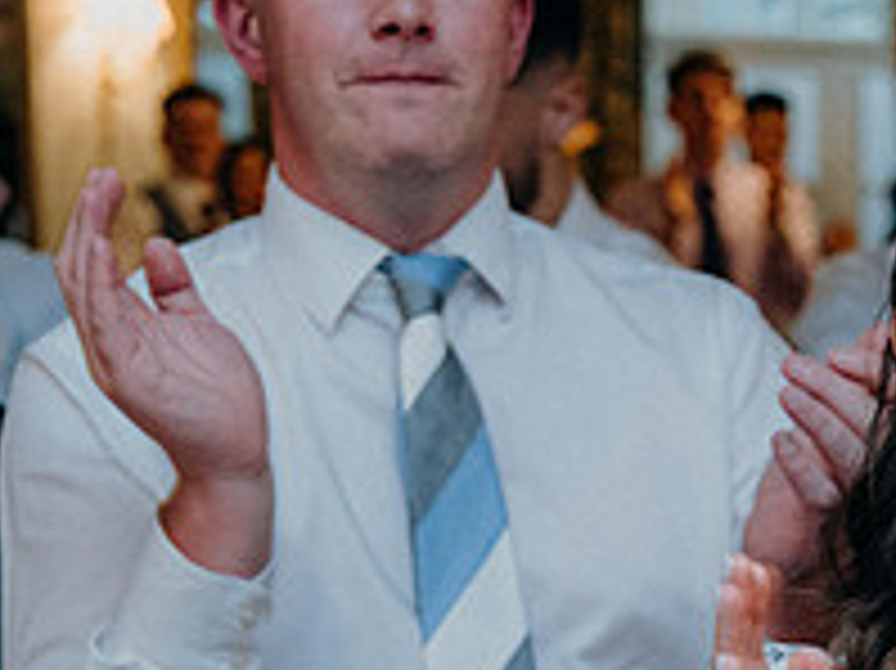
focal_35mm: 126
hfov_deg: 14.9
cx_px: 1207
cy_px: 740
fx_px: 3259
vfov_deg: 11.6
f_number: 3.5
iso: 2500
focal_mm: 45
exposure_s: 1/160
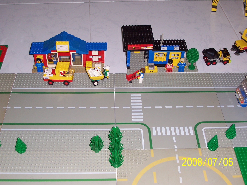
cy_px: 92
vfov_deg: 27.5
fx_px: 378
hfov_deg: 36.2
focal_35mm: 53
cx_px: 124
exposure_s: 1/60
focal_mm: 8.6
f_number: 3.4
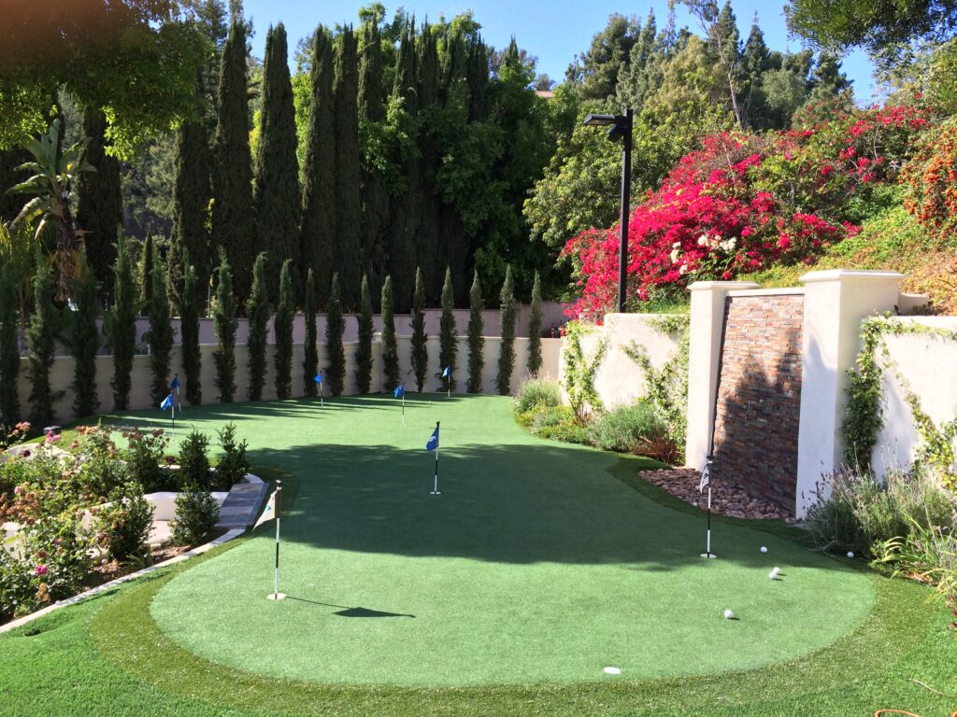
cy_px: 358
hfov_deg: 60.0
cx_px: 478
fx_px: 829
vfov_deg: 46.8
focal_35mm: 30
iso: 32
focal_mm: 4.12
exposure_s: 1/774
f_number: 2.2
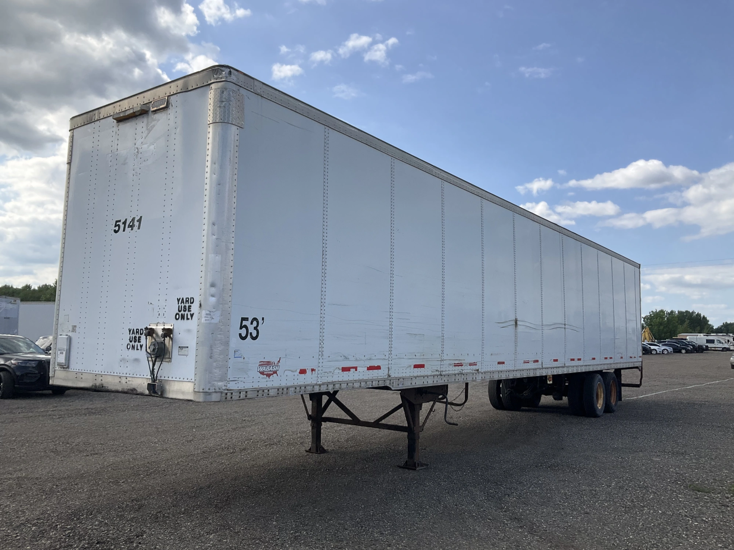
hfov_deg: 61.7
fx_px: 615
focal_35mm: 29
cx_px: 367
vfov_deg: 48.2
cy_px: 275
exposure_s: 1/1730
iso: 25
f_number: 1.8
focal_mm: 3
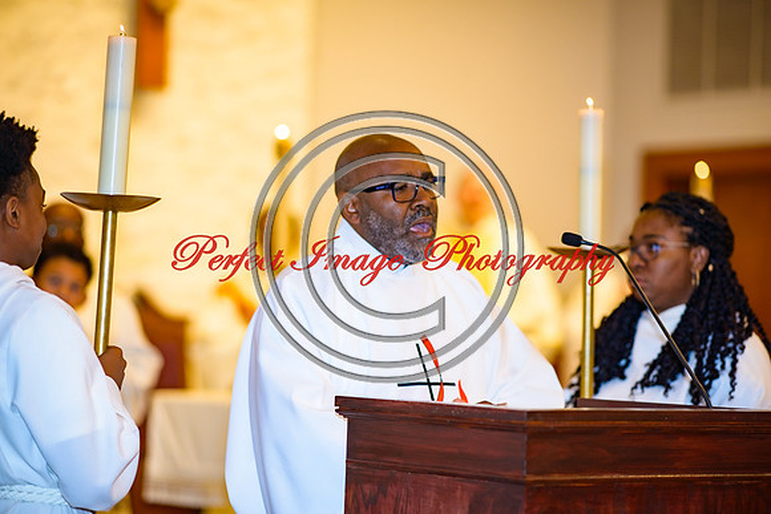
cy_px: 257
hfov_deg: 19.5
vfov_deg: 13.0
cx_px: 386
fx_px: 2249
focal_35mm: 105
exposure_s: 1/100
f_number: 1.8
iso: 140
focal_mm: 105
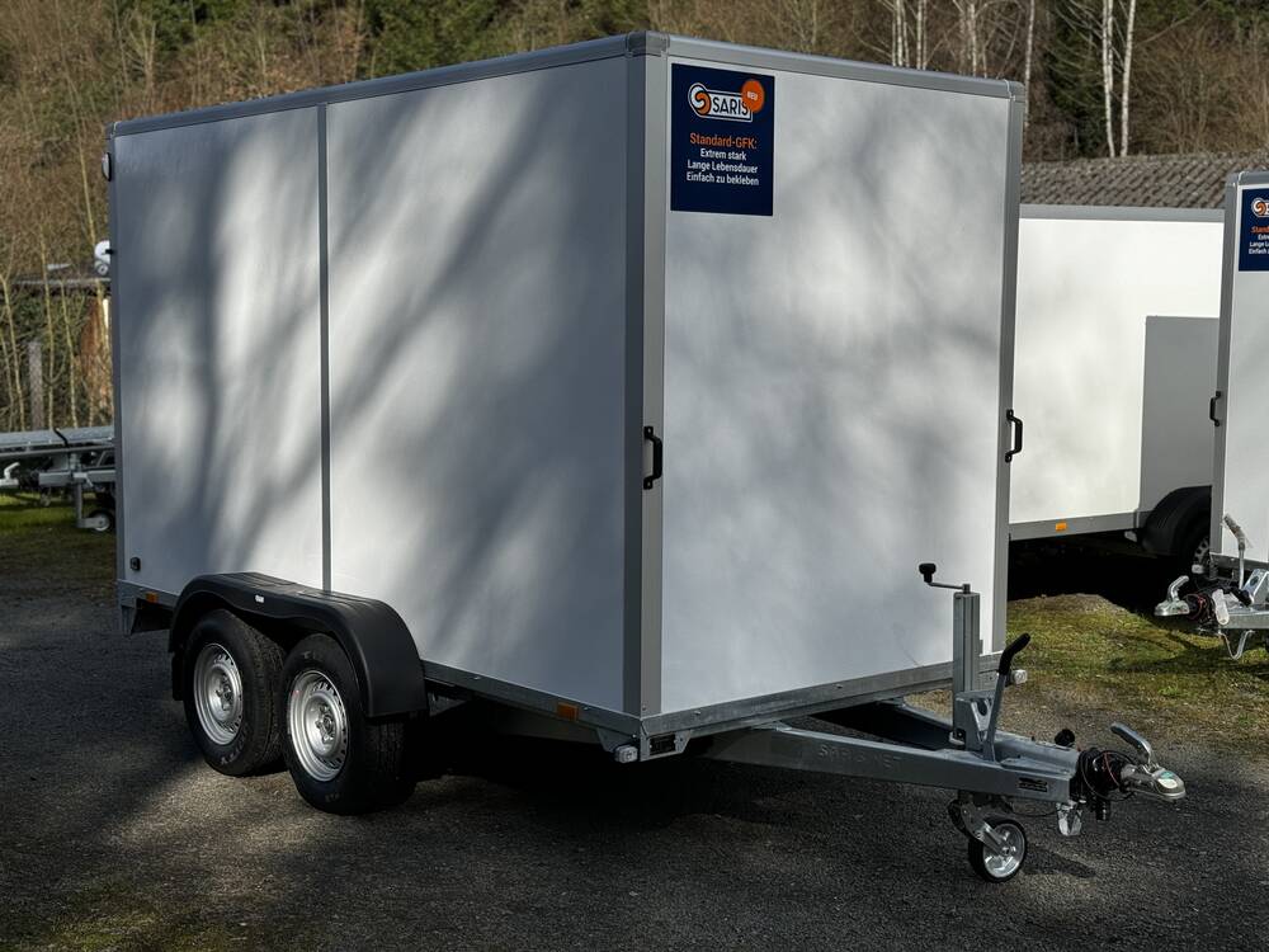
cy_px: 476
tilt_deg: -7.1
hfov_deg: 39.7
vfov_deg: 30.3
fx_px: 1760
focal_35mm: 48
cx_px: 634
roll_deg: +0.7
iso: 64
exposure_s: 1/4975
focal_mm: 6.86
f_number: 1.78
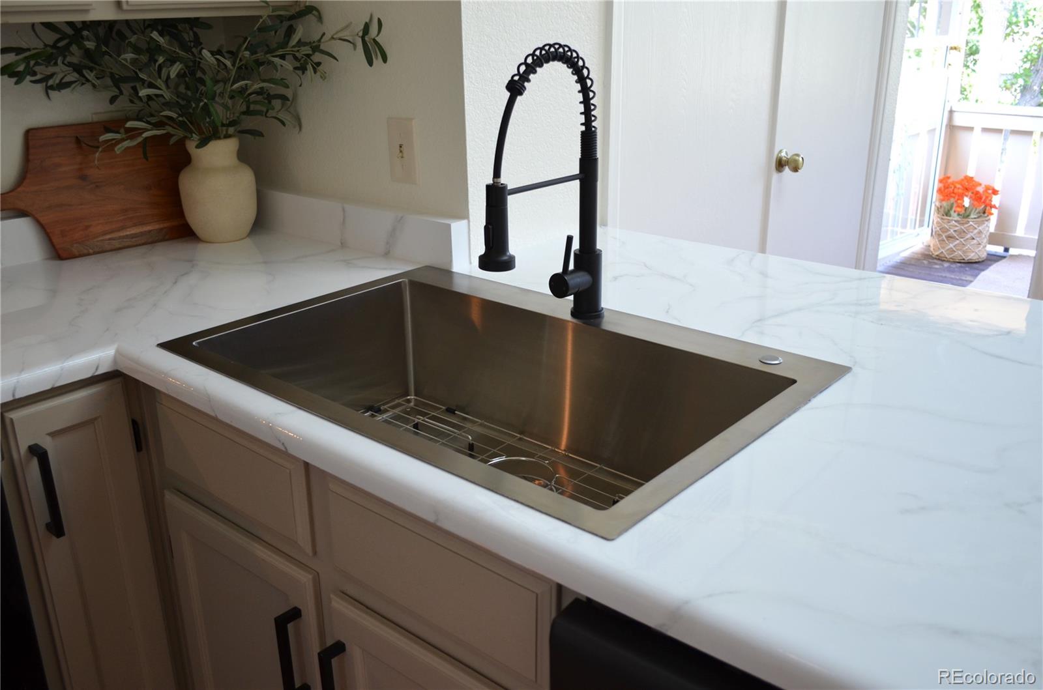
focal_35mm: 33
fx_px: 954
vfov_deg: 39.8
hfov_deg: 57.3
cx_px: 522
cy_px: 345
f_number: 4.5
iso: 400
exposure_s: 1/80
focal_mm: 22
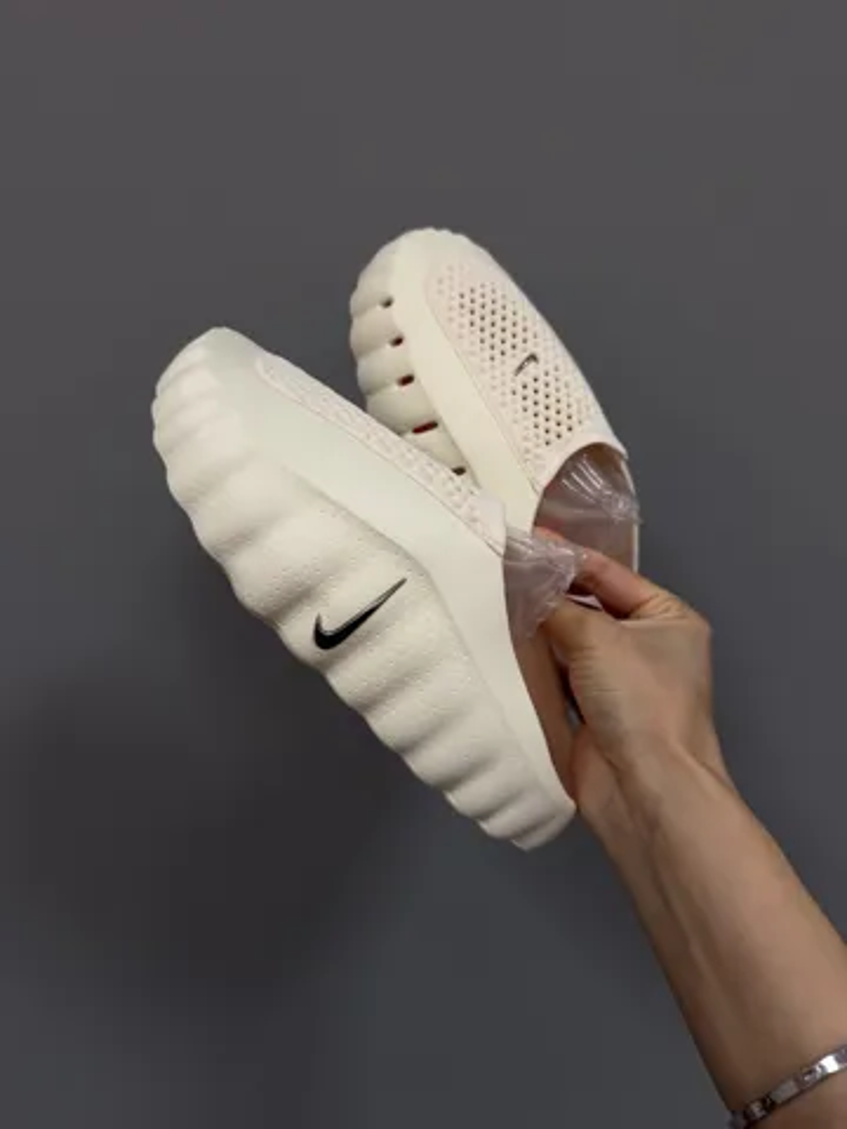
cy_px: 564
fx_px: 783
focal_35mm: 24
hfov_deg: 56.8
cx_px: 424
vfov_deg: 71.6
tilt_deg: -4.8
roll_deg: -0.3
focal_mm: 6.76
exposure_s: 1/121
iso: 125
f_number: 1.78
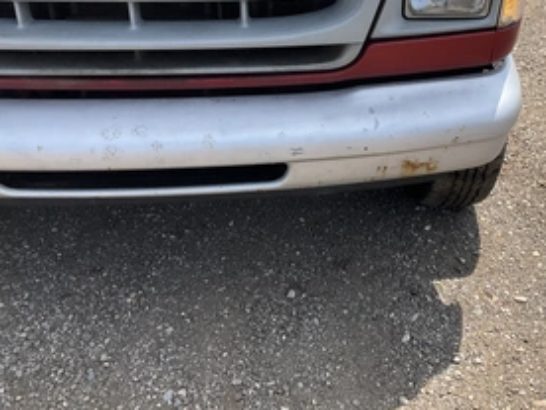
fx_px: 662
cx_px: 338
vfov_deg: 33.8
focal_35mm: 42
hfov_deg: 44.5
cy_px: 115
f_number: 1.8
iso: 25
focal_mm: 3
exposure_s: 1/944
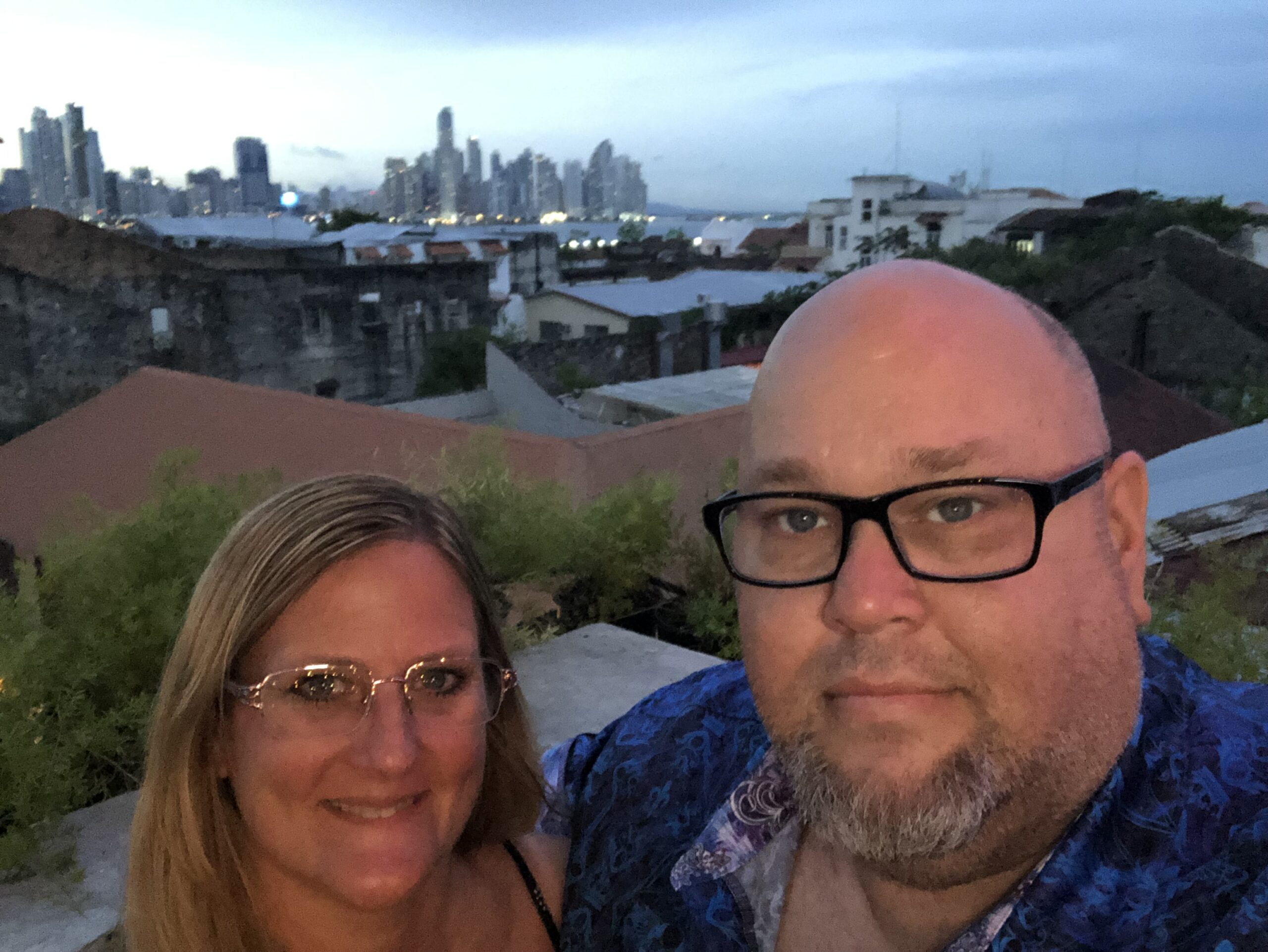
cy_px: 476
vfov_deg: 44.2
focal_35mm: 32
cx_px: 634
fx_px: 1173
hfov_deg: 56.8
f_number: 2.2
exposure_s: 1/17
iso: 500
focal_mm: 2.87
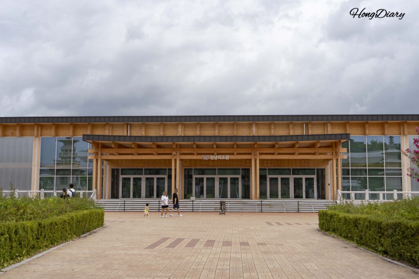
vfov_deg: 31.9
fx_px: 489
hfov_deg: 46.4
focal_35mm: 42
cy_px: 140
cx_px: 210
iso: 100
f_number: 8
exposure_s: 1/100
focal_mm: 42
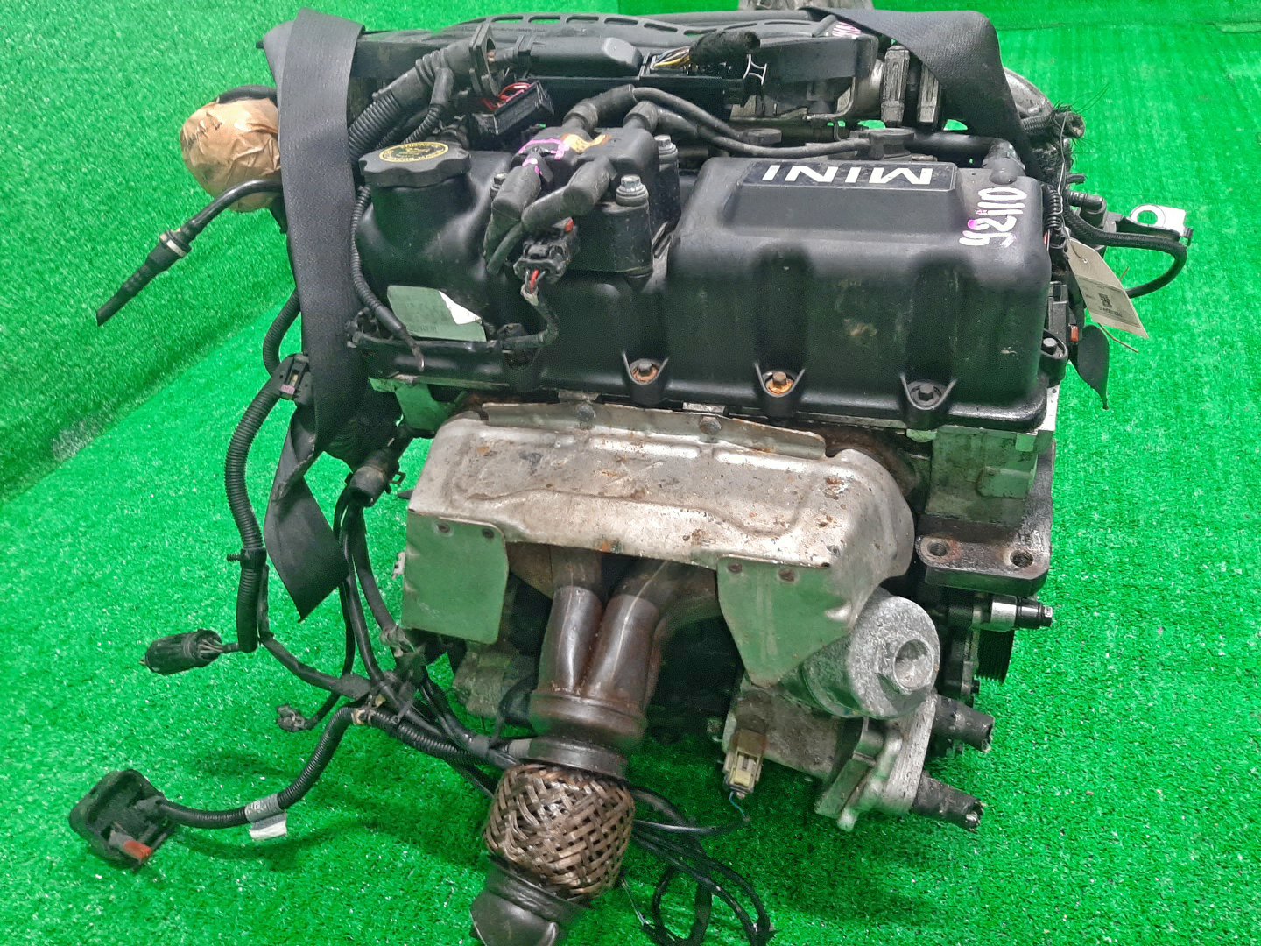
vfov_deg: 53.1
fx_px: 947
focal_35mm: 26
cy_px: 473
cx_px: 630
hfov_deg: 67.3
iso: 240
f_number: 1.7
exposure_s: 1/50
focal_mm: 3.93
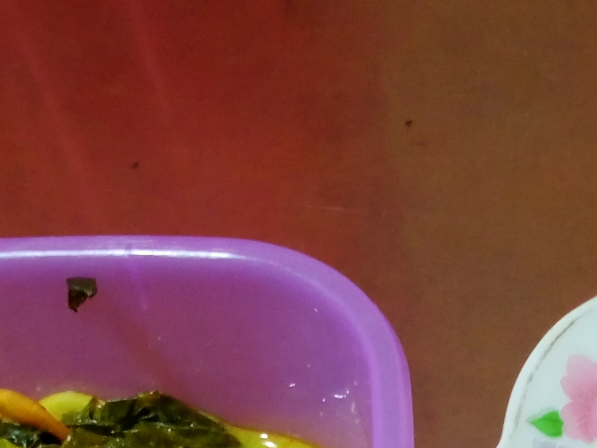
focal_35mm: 99
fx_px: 1708
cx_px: 606
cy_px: 605
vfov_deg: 14.3
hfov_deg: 19.2
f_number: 1.8
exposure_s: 1/25
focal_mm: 4.05
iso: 1511
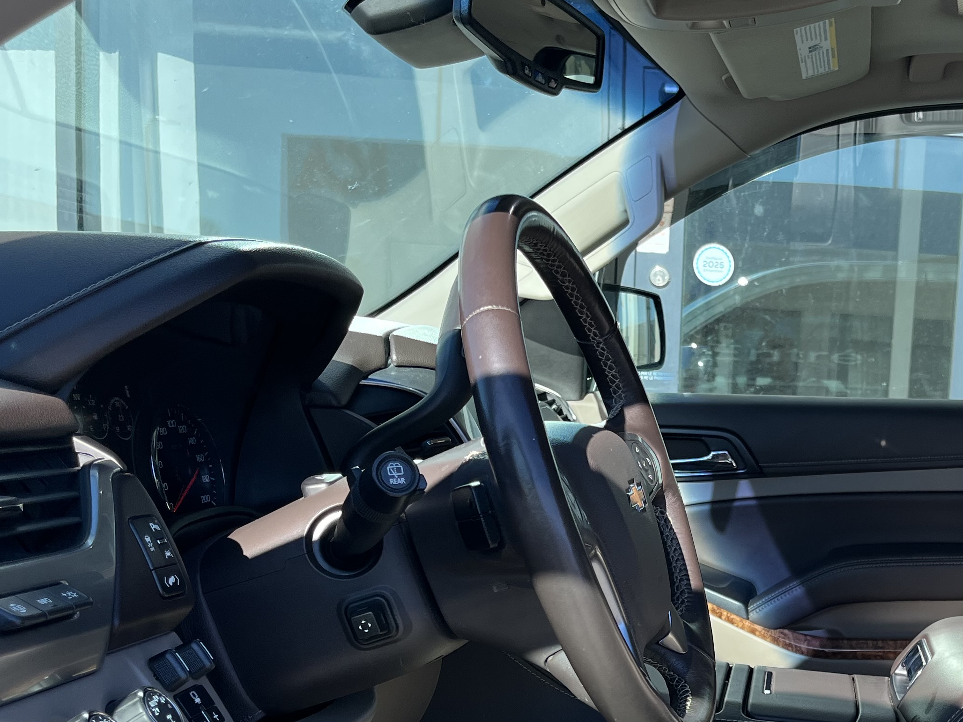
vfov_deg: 27.8
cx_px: 807
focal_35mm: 51
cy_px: 616
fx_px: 1419
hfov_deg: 35.9
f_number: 1.6
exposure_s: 1/845
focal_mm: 5.1
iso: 50
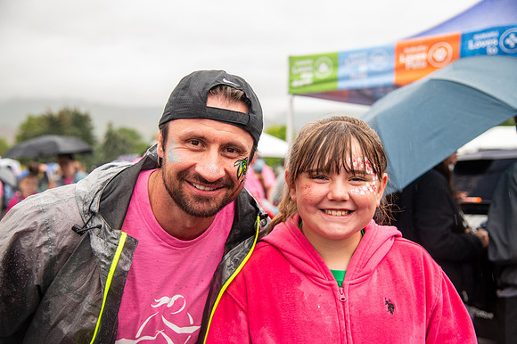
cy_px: 172
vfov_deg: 28.0
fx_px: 689
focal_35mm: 48
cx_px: 258
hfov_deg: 41.1
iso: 2500
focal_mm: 48
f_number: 4
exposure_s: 1/320
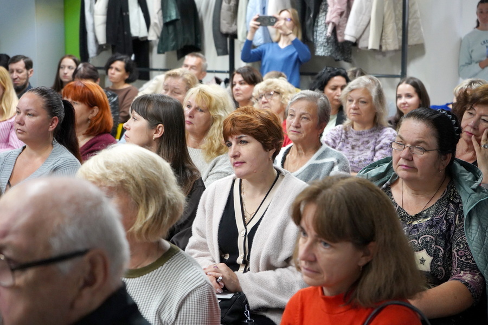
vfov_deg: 19.5
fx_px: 949
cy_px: 162
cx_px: 244
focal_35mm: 70
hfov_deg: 28.8
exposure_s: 1/125
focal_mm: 70
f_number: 5.6
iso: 6400
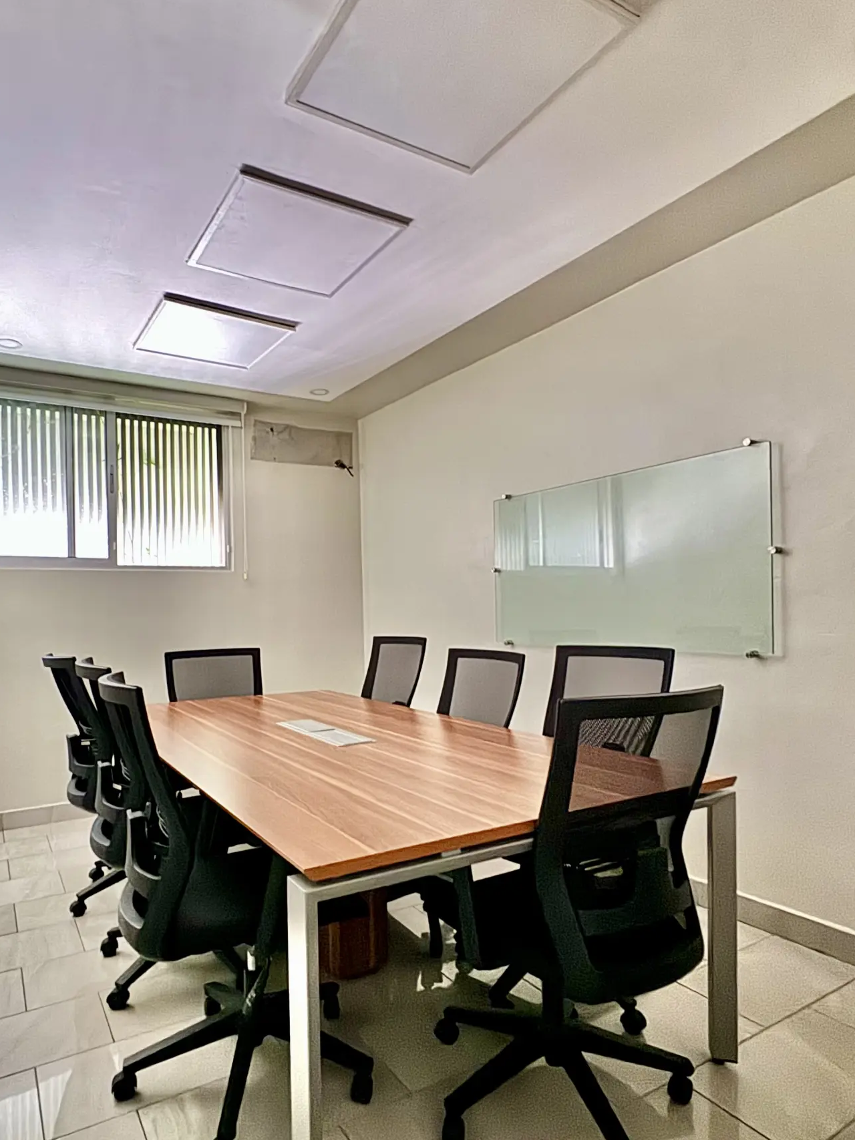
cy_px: 617
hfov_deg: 63.1
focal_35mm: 21
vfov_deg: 78.8
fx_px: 692
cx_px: 362
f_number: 2.2
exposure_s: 1/8
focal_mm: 2.22
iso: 2000
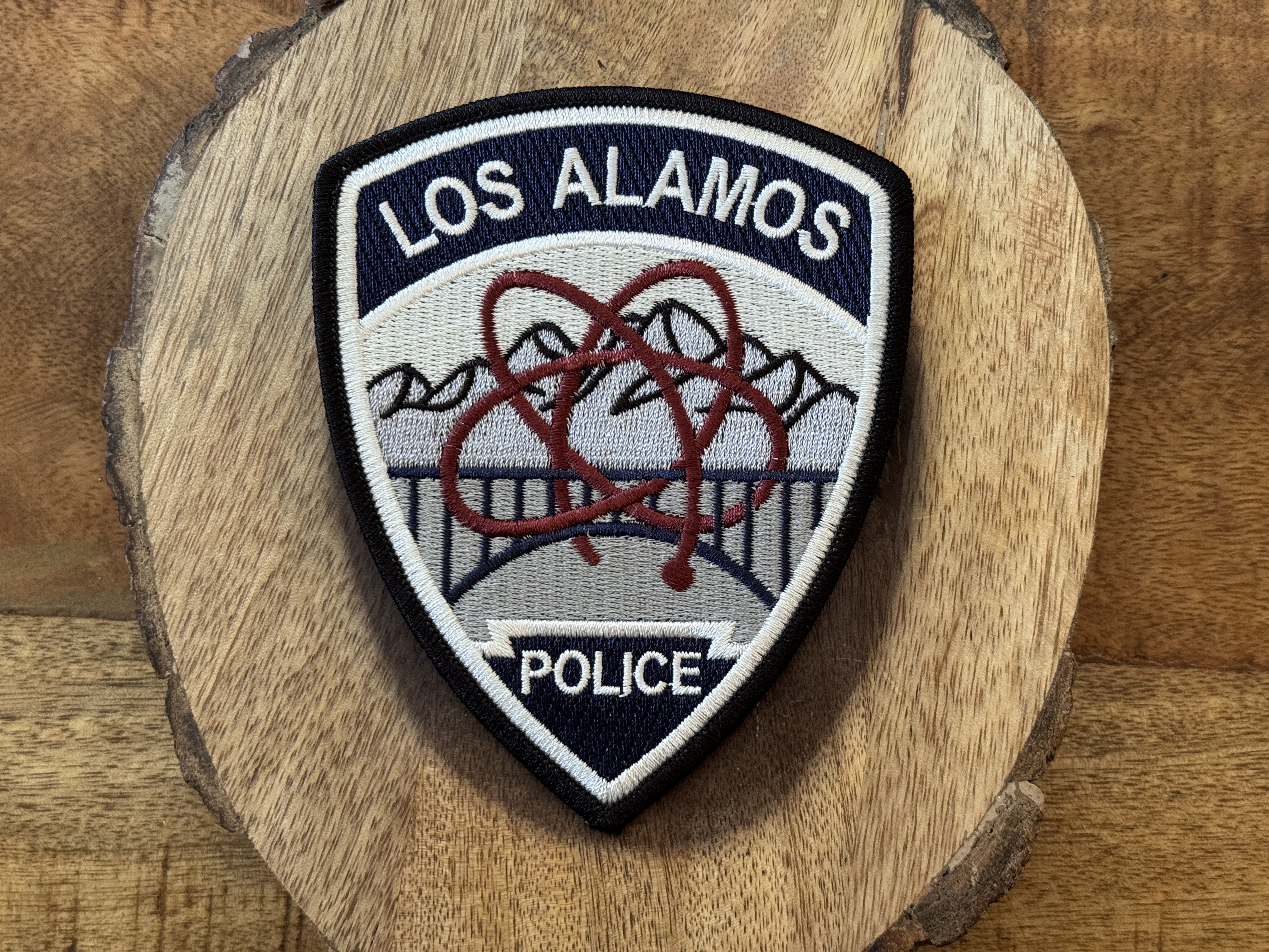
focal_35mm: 48
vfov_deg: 30.3
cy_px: 476
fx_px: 1760
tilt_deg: -86.0
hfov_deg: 39.7
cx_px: 634
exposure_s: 1/40
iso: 320
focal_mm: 6.76
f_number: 1.78
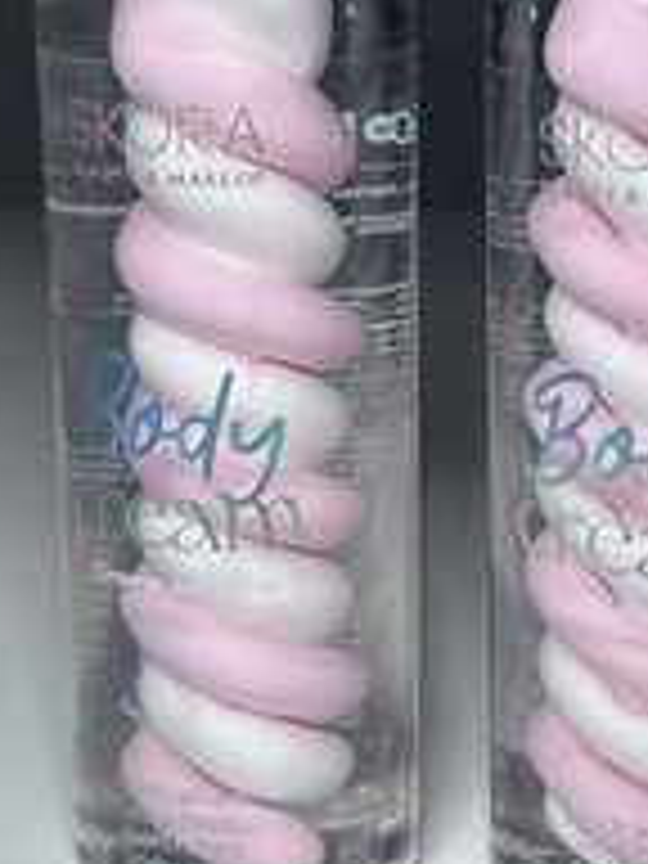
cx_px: 468
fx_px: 1797
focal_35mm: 72
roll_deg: -0.2
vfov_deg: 26.8
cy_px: 259
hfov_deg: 20.3
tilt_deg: -12.9
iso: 32
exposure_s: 1/100
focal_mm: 5.7
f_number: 1.5
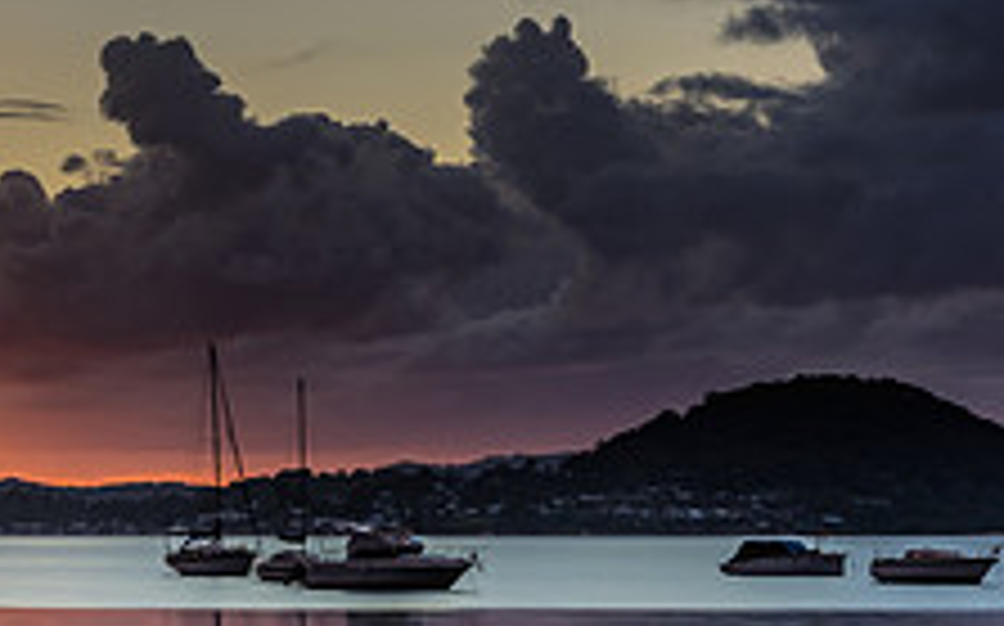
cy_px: 543
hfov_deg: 13.4
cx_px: -248
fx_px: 4156
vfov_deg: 8.6
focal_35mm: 152
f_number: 11
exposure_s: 2
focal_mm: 38
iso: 50
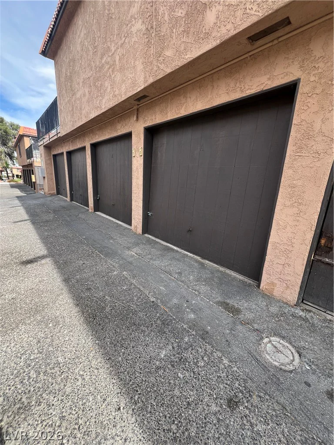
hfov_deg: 89.9
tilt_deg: -14.0
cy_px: 222
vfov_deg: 106.2
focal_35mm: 13
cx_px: 167
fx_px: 167
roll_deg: -3.0
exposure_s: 1/296
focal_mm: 1.57
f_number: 1.8
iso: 32
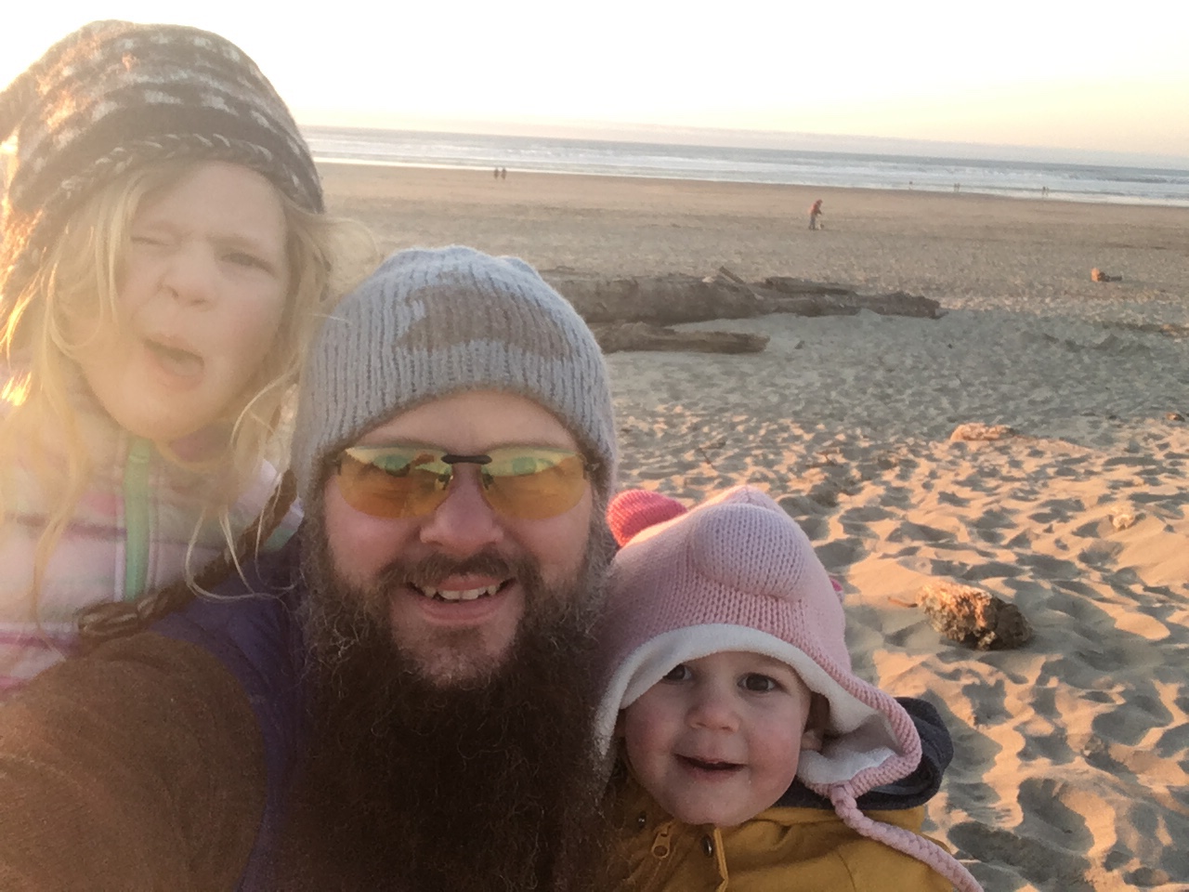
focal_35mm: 31
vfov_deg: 45.4
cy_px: 446
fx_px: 1065
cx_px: 594
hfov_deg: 58.4
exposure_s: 1/120
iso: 50
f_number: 2.4
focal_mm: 2.15
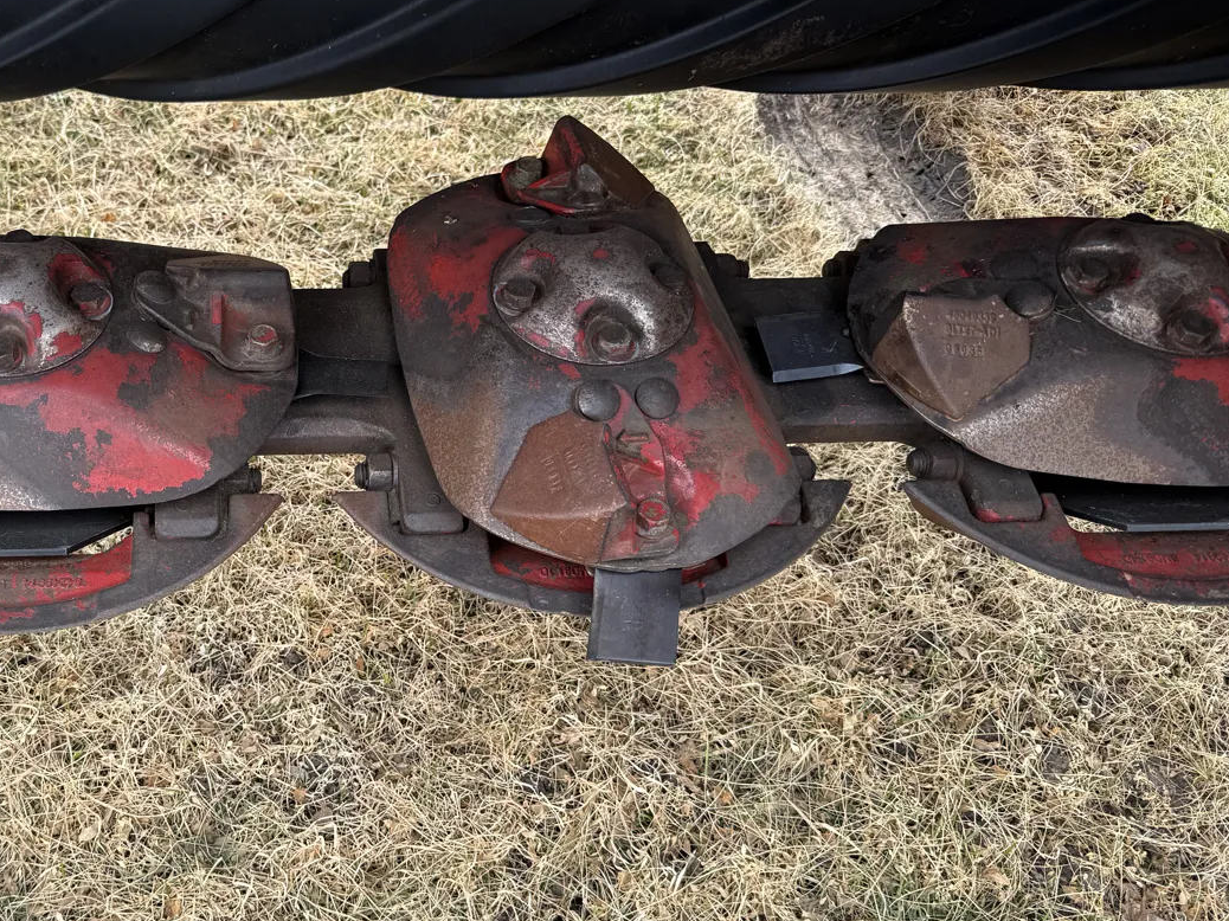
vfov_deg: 38.6
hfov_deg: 48.0
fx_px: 1313
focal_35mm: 37
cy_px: 513
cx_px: 290
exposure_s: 1/435
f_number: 1.78
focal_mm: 6.76
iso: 80
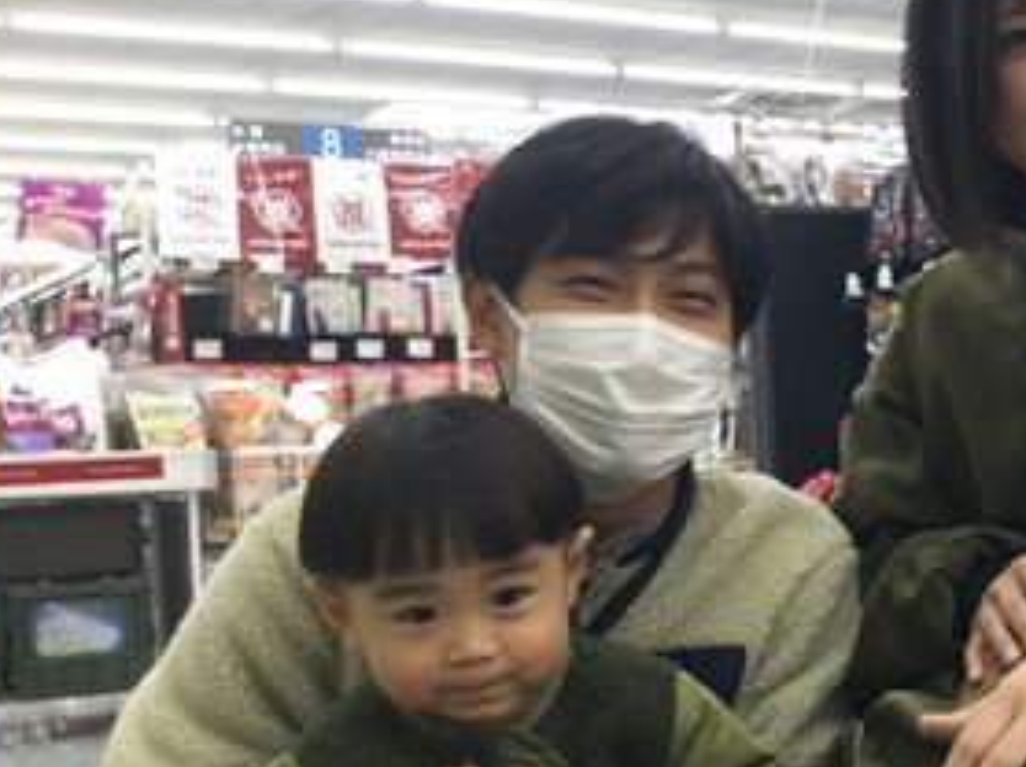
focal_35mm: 67
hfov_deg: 27.2
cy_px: 542
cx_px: 1056
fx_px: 1984
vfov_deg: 21.8
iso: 80
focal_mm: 3.3
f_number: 2.4
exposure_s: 1/30
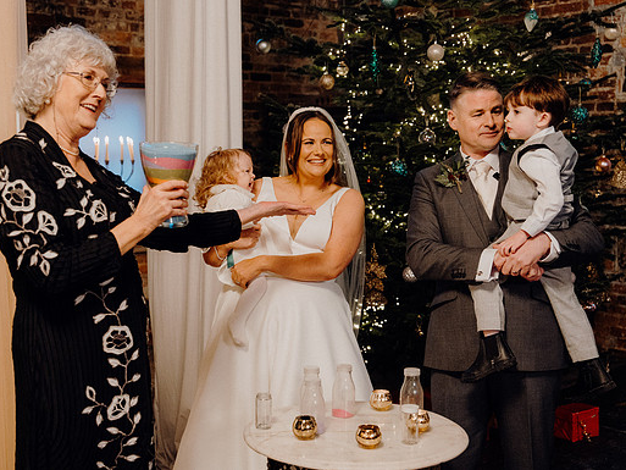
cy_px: 235
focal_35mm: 50
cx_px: 290
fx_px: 904
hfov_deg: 38.2
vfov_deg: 29.1
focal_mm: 46
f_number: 3.5
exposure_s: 1/160
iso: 4000
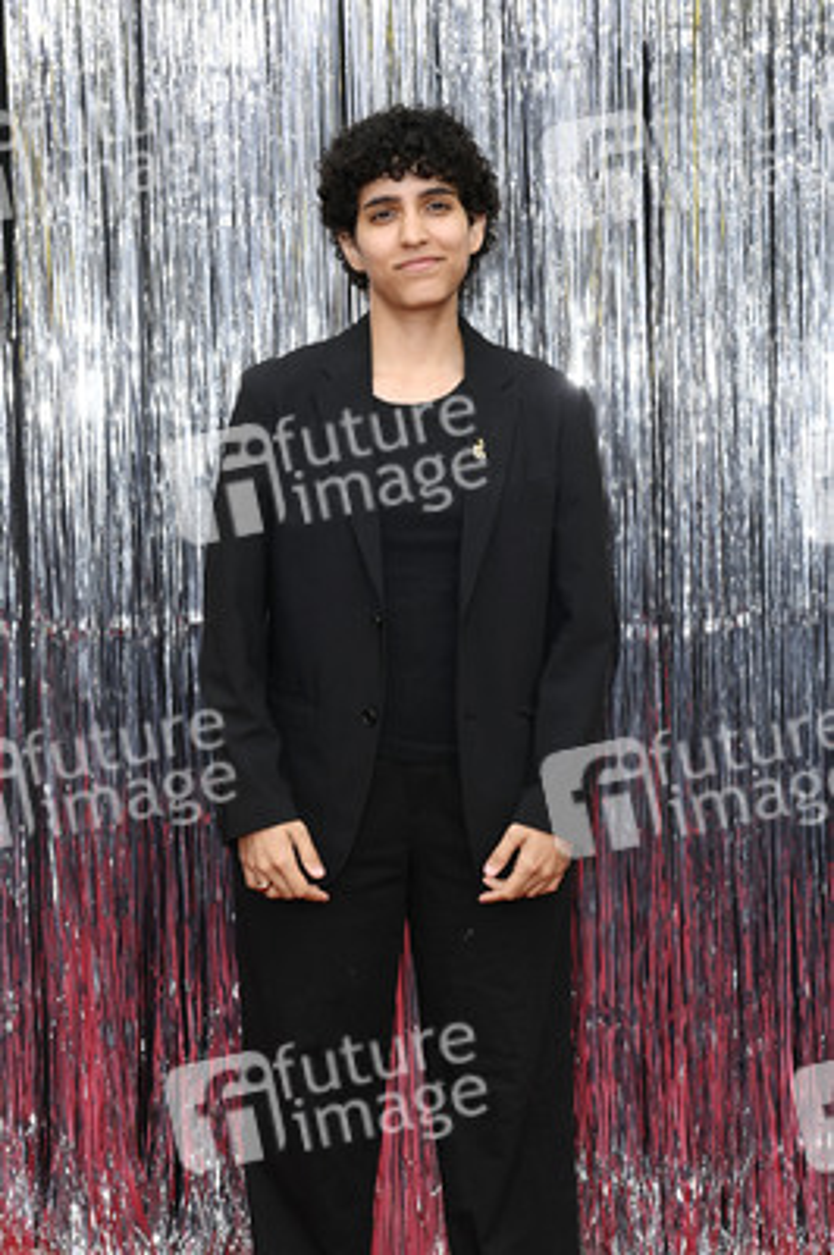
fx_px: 2437
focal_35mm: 70
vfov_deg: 28.9
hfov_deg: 19.4
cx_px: 417
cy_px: 628
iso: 500
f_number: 5.6
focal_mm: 70
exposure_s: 1/250
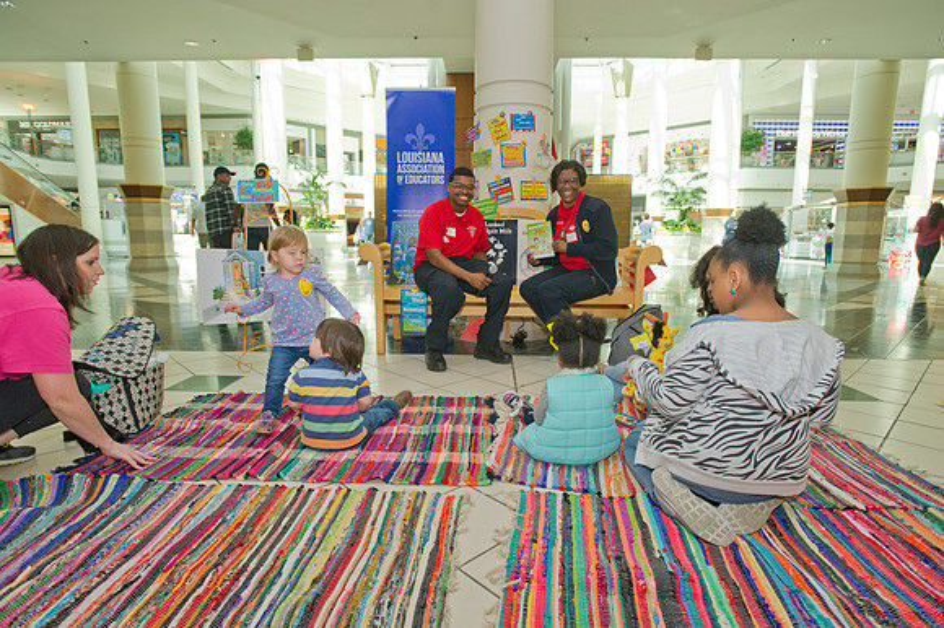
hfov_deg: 86.9
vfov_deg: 64.5
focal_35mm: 19
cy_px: 314
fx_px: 498
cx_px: 472
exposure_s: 1/500
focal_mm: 19
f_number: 4
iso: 1250
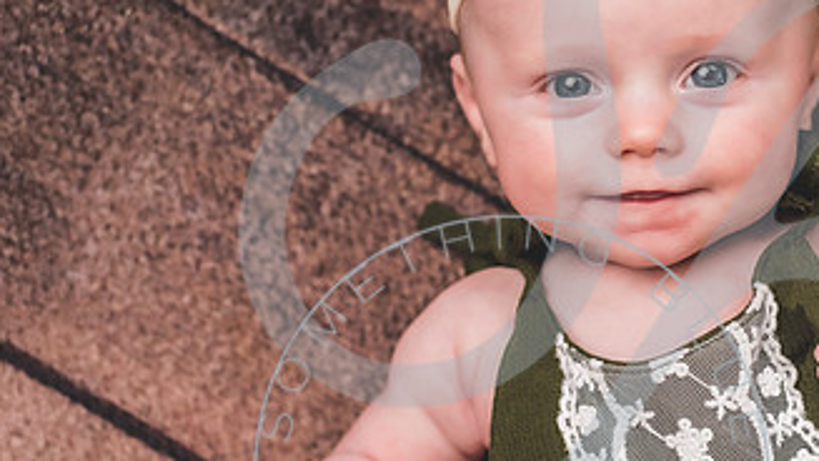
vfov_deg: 13.0
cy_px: 262
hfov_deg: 22.7
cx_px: 636
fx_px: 2020
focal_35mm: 93
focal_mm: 50
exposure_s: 1/320
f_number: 2.8
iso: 250
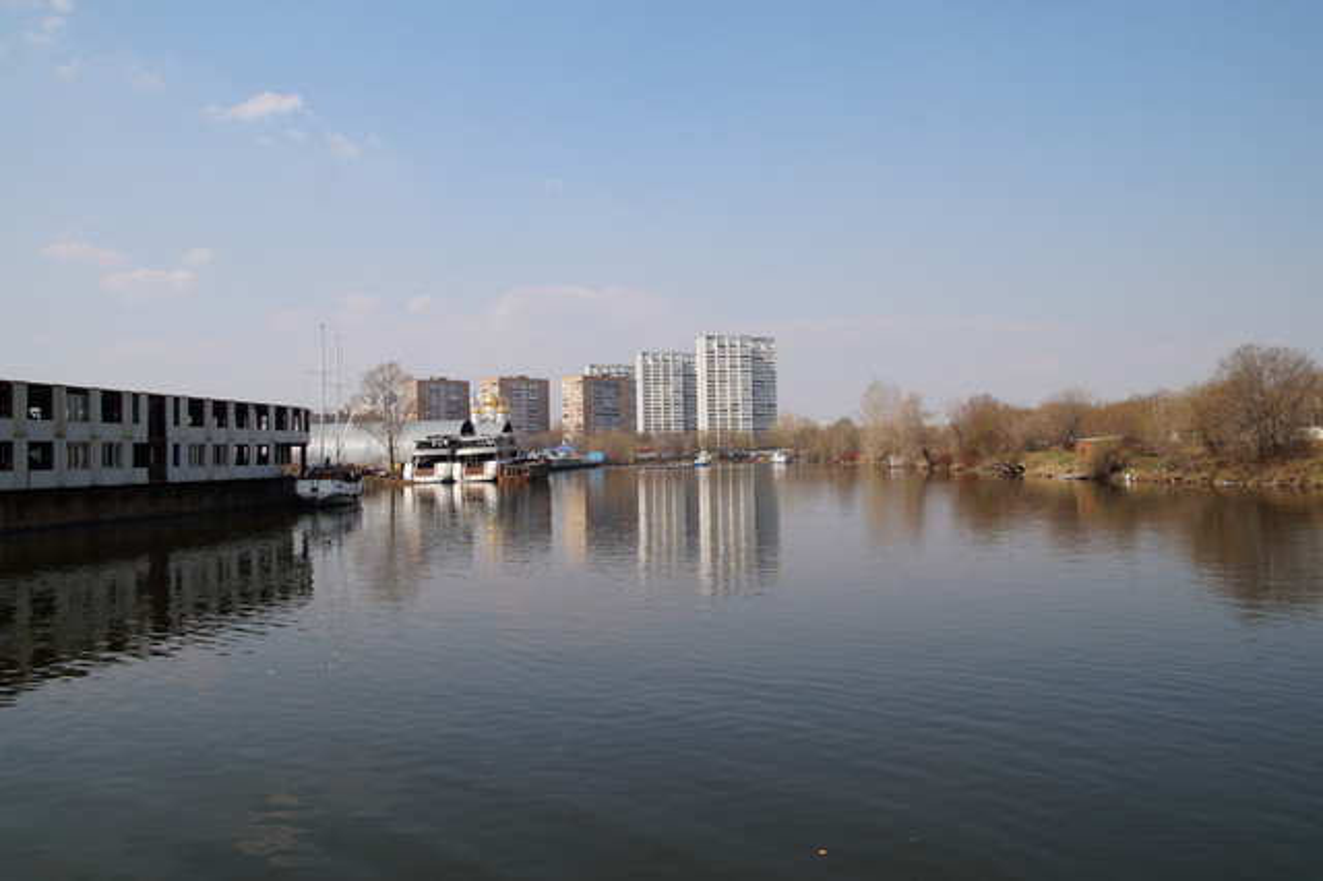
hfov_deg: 62.0
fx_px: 1102
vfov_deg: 43.6
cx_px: 662
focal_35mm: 30
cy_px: 440
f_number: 10
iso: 100
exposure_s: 1/200
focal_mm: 20
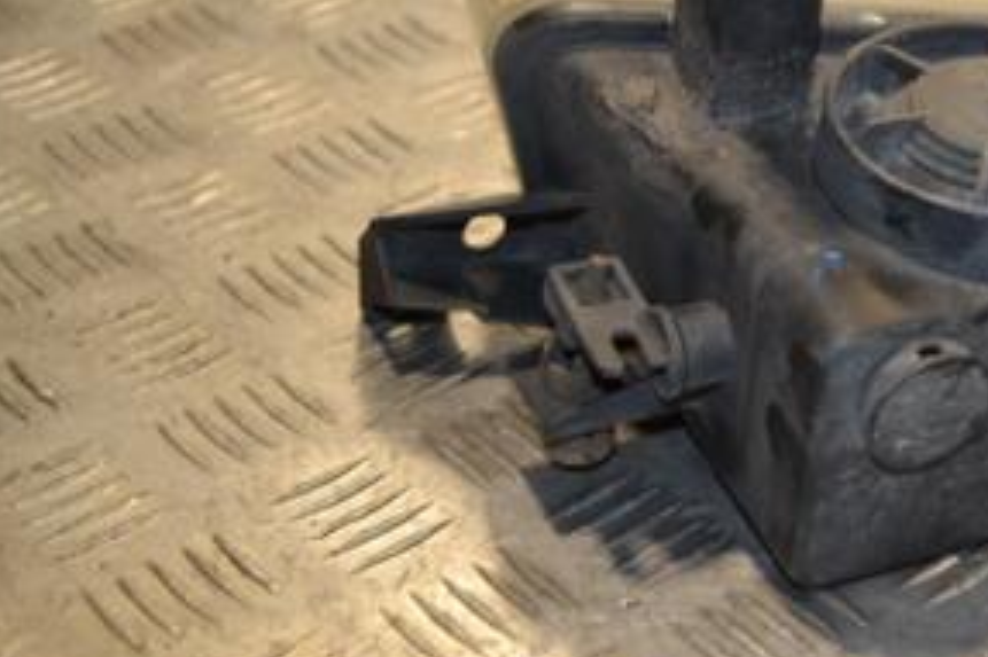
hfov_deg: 21.7
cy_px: 186
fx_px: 2497
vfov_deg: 15.0
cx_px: 943
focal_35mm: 91
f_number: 4.5
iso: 400
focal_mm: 29
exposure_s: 1/125
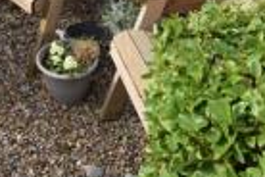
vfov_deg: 19.6
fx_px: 456
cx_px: 36
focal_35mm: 62
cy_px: -74
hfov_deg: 31.2
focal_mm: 12
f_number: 6.3
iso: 200
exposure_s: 1/160
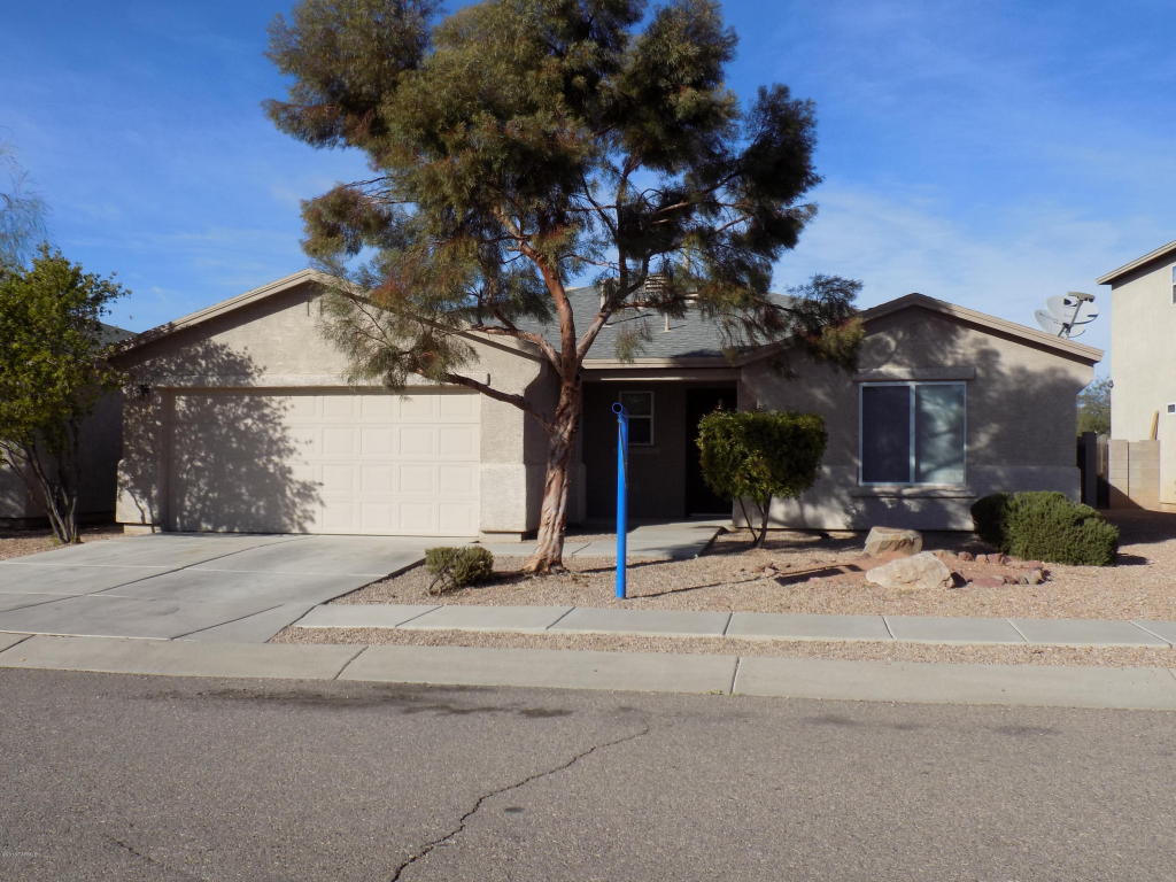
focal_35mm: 34
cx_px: 588
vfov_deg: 41.8
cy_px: 441
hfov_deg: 54.0
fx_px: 1155
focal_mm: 6.1
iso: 80
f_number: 3.4
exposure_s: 1/1250
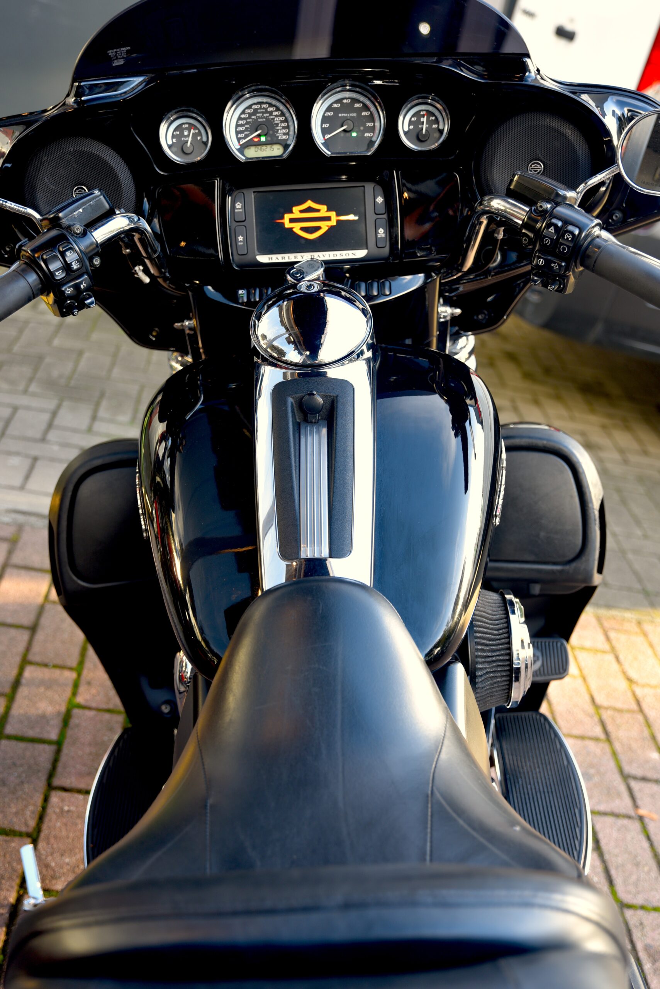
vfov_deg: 48.4
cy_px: 494
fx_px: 1099
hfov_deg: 33.4
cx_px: 330
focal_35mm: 40
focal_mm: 40
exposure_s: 1/60
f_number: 3.2
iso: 200
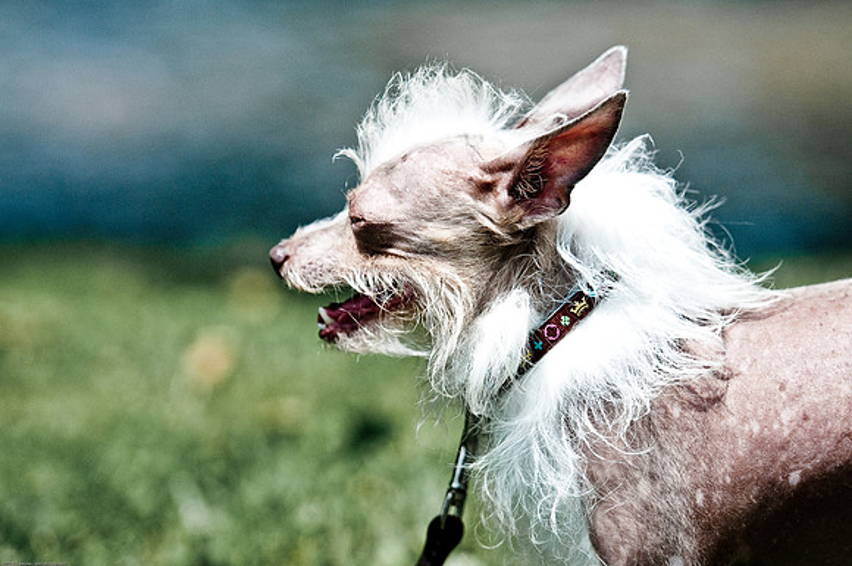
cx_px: 426
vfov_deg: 6.1
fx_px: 5318
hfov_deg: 9.2
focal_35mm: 225
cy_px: 283
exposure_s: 1/6400
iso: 200
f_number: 2.8
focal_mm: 150
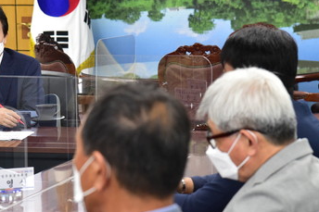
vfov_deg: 8.8
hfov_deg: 13.2
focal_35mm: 155
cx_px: 111
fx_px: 1373
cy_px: 144
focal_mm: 92
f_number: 5.6
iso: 5000
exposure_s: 1/250
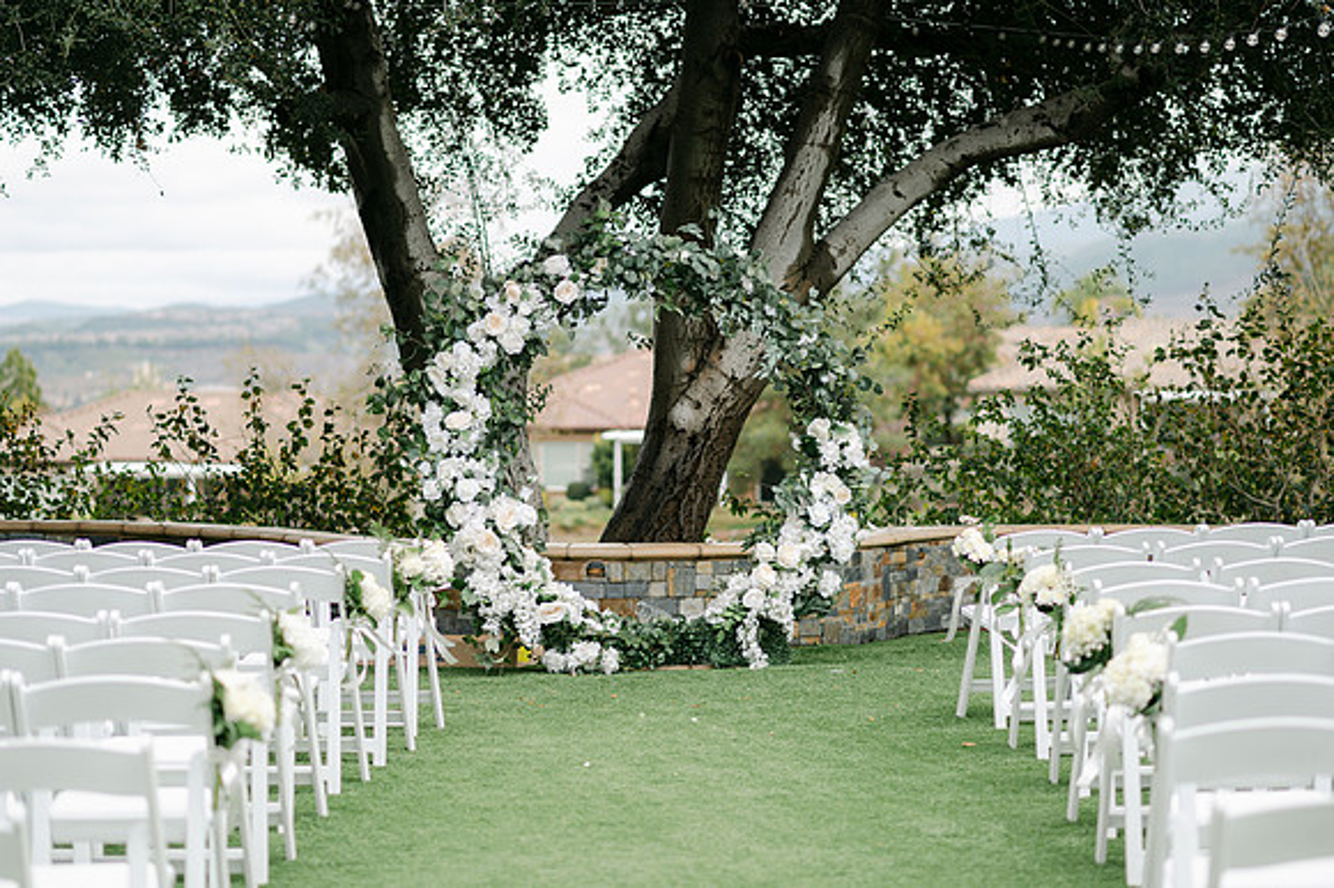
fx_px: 3184
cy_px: 444
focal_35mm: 86
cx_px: 671
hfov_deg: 23.7
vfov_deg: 15.9
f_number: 2.2
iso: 100
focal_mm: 85
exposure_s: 1/2000
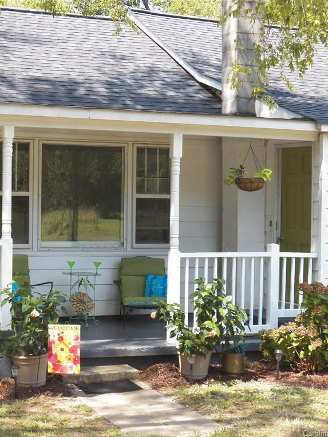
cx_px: 76
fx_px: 846
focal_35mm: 67
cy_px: 219
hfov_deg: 21.7
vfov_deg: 29.0
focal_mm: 8.9
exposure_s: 1/160
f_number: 4
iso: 125
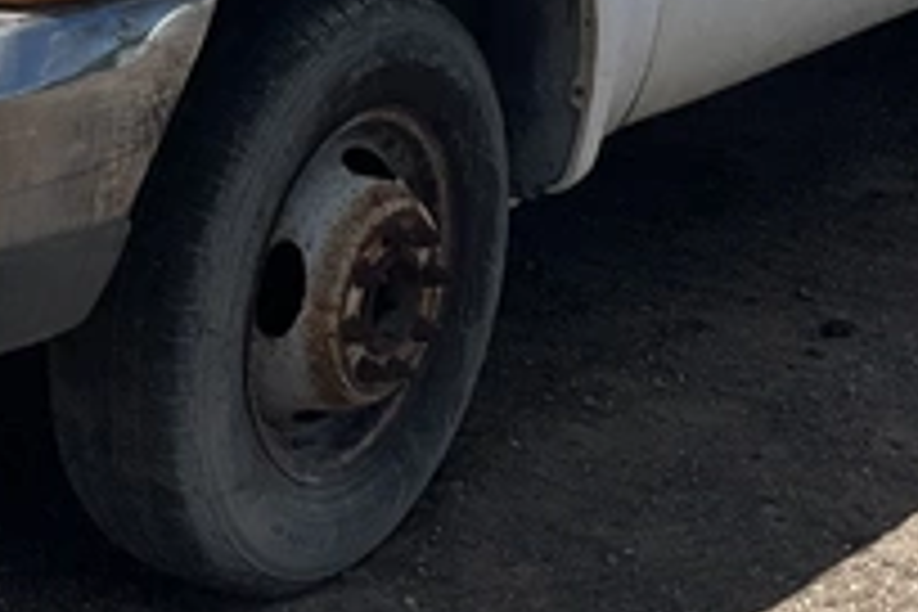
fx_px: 2830
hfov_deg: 18.4
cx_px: 360
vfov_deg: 11.7
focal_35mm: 111
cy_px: -353
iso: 25
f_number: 1.8
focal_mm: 3
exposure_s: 1/2801
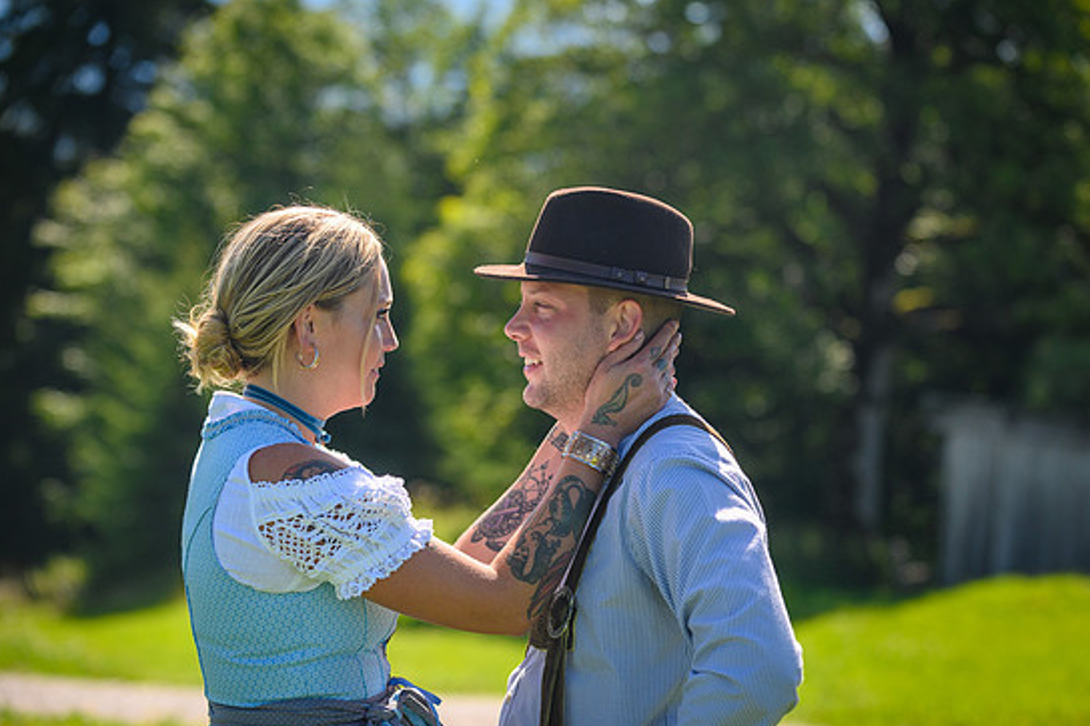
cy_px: 407
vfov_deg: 11.8
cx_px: 607
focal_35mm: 116
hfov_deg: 17.6
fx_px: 3510
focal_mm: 95
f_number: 3.5
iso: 100
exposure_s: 1/640
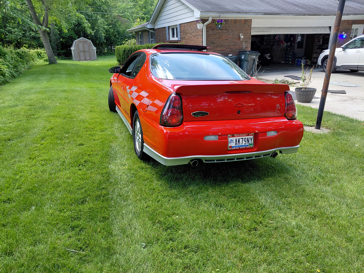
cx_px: 182
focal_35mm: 25
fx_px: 263
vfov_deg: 54.9
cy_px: 136
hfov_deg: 69.4
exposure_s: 1/152
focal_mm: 4.69
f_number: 1.8
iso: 50
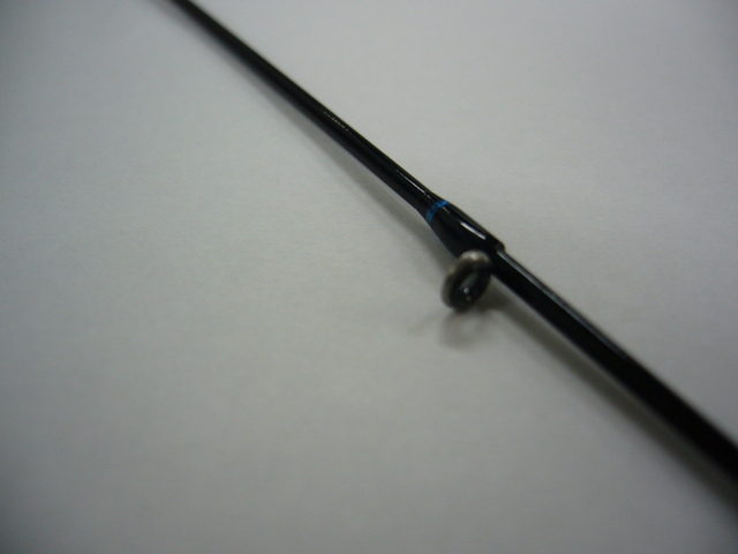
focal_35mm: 35
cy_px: 277
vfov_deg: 40.7
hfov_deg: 52.6
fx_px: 746
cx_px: 369
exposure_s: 1/30
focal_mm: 5.8
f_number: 2.8
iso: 100
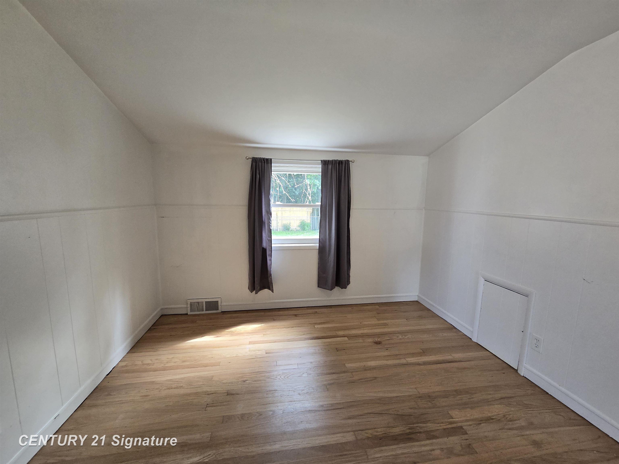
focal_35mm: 13
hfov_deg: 106.2
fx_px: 232
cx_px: 310
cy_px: 232
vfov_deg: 89.9
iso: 160
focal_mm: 2.2
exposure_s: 1/60
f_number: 2.2
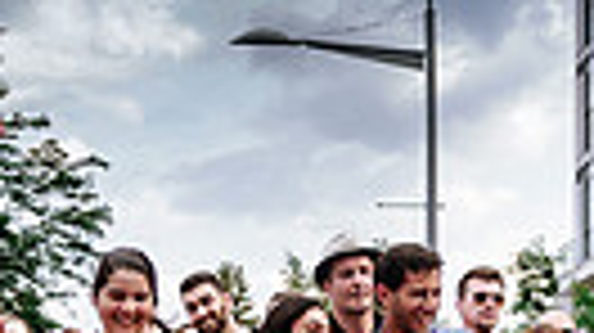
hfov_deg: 17.1
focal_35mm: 125
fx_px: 1967
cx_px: 187
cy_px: 485
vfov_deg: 9.4
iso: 100
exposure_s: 1/500
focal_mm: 18
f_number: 2.8
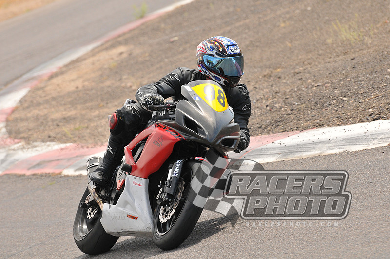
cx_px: 195
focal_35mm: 360
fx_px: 3894
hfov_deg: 5.7
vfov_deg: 3.8
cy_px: 130
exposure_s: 1/1250
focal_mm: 240
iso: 560
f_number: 7.1
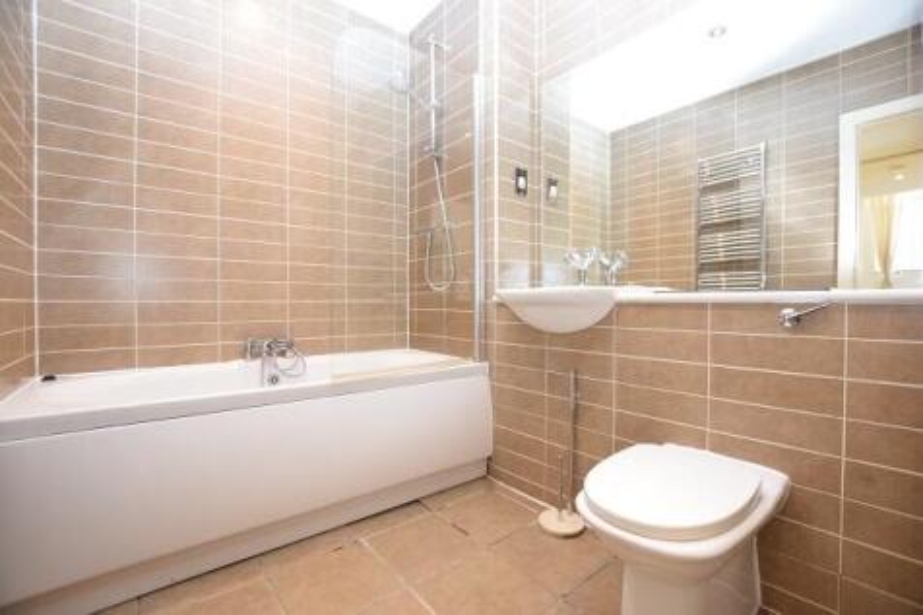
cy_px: 308
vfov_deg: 77.3
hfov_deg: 100.4
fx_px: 384
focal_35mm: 15
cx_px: 462
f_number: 4
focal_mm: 10
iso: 800
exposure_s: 1/60
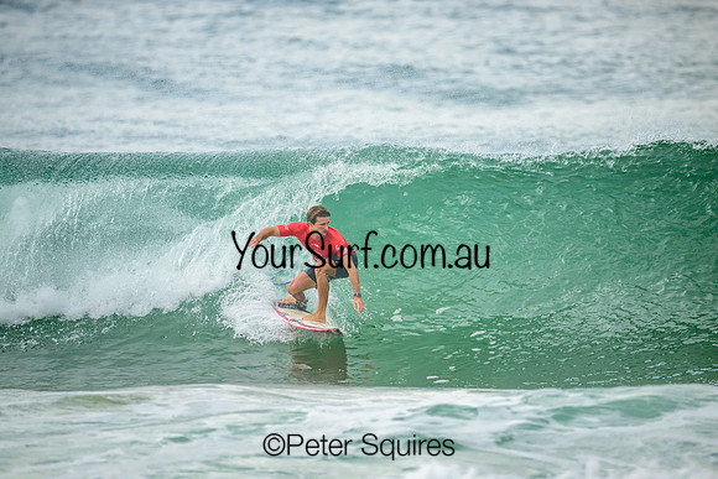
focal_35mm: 800
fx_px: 15959
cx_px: 359
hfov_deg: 2.6
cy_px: 240
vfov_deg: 1.7
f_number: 6.3
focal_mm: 800
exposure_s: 1/2000
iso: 450
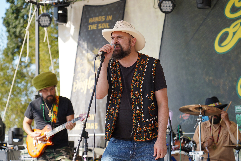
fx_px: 703
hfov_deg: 19.5
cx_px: 120
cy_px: 80
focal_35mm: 105
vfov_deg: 13.0
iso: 100
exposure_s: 1/200
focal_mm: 105
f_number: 4.5
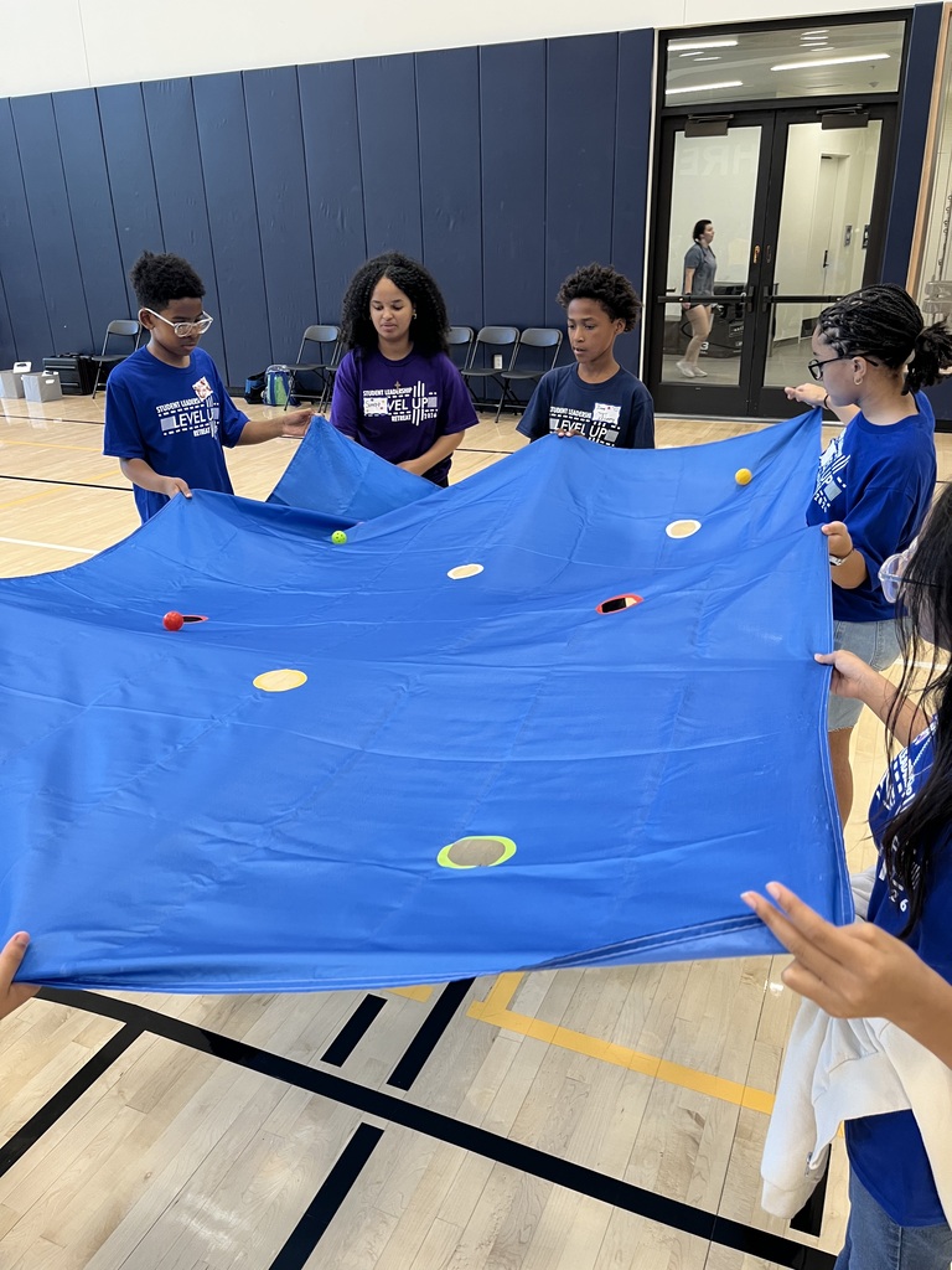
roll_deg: +1.4
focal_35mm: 26
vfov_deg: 67.3
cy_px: 635
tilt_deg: -22.3
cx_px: 476
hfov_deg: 53.1
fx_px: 953
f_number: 1.6
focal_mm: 5.1
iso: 100
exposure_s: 1/60
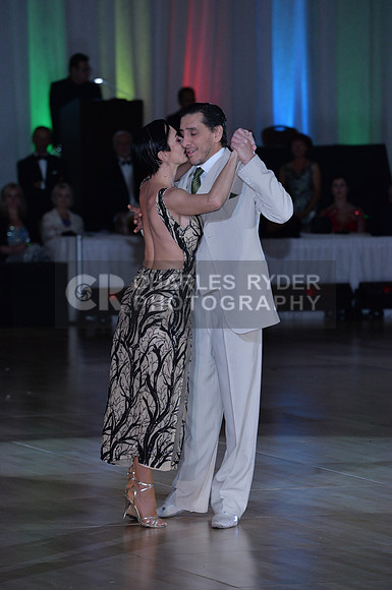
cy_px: 295
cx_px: 196
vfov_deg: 10.3
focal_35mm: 200
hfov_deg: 6.8
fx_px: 3276
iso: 2000
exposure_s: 1/250
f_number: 5.6
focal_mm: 200
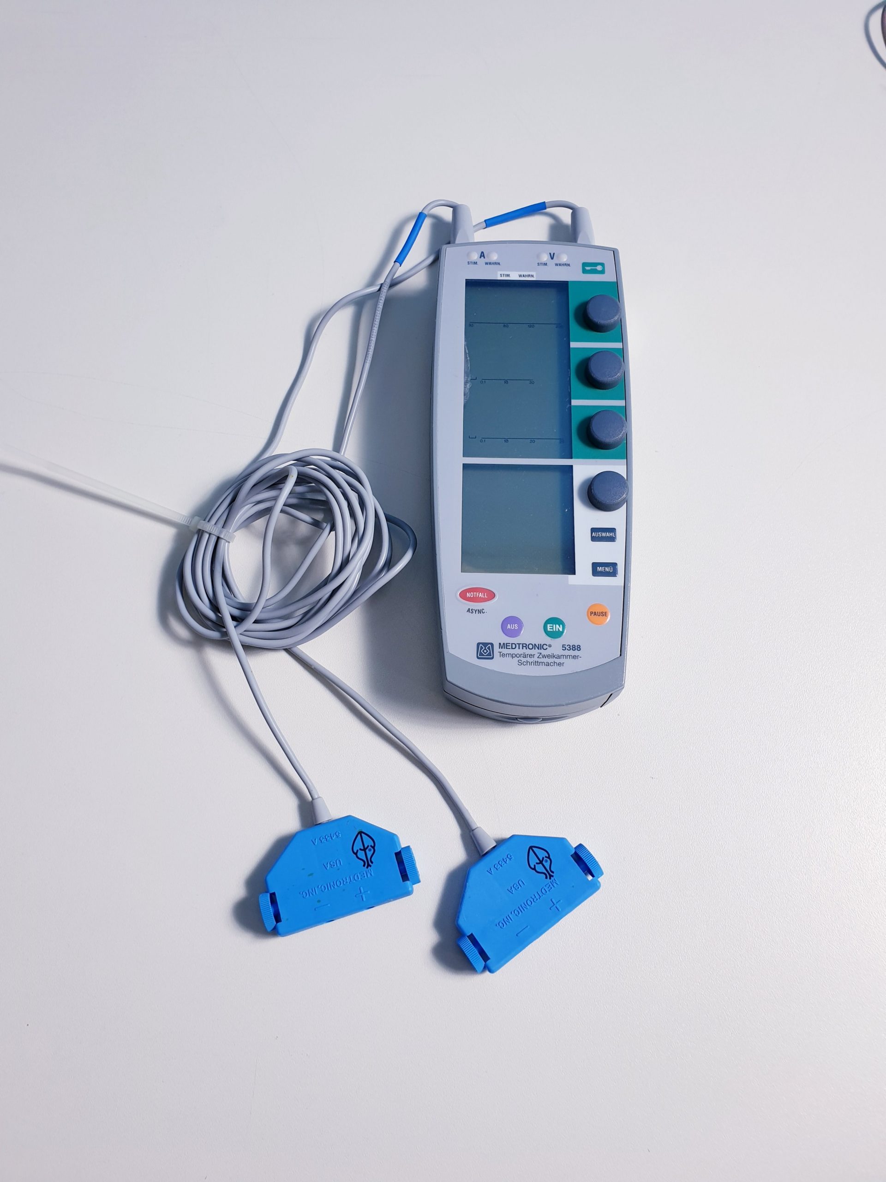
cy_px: 591
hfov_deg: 53.1
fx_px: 887
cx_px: 443
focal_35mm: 26
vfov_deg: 67.3
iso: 64
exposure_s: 1/50
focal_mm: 4.3
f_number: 2.4
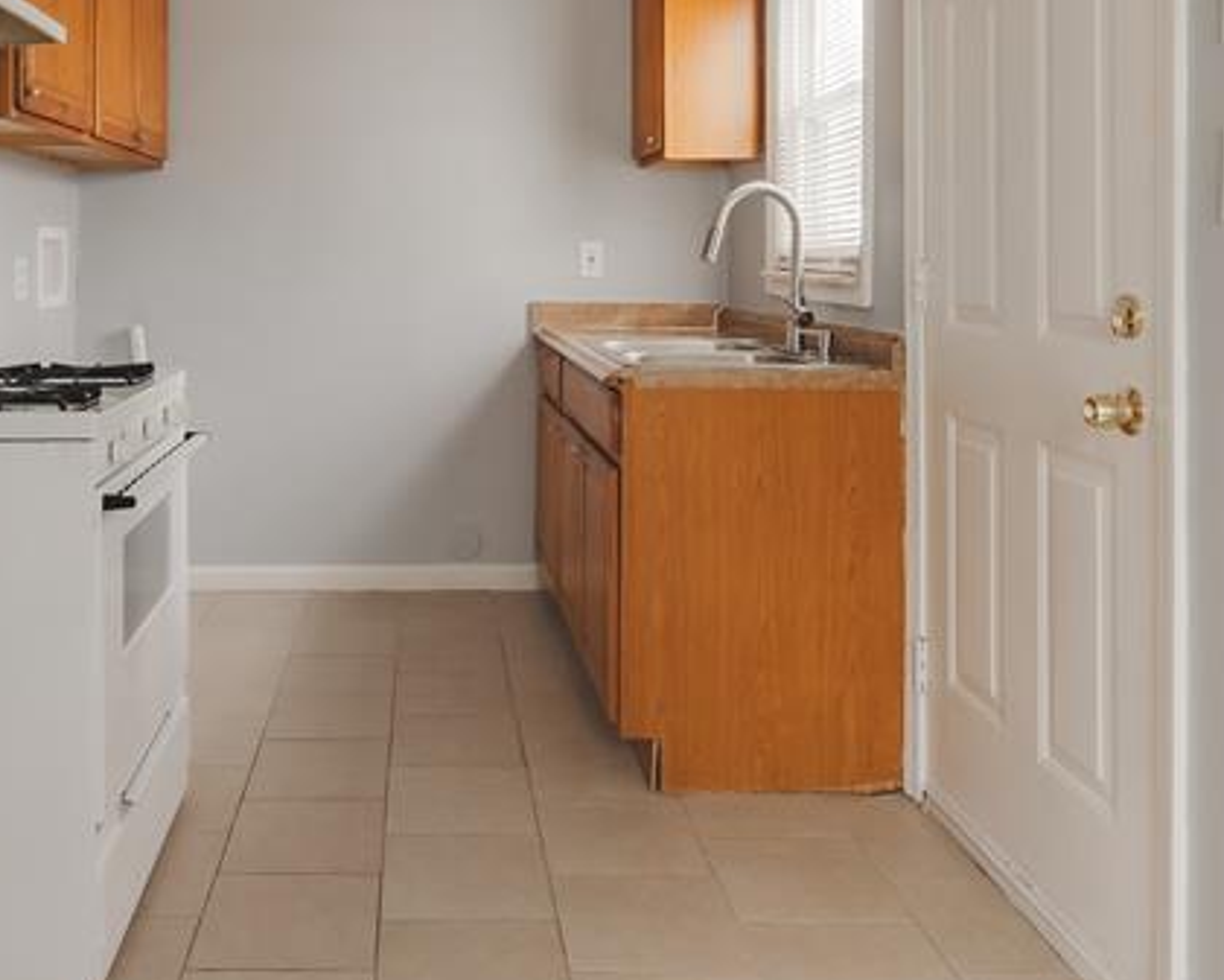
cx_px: 431
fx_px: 1159
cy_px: 245
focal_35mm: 32
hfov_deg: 54.8
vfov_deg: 44.3
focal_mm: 14
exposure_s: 1/4
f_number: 18
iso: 250
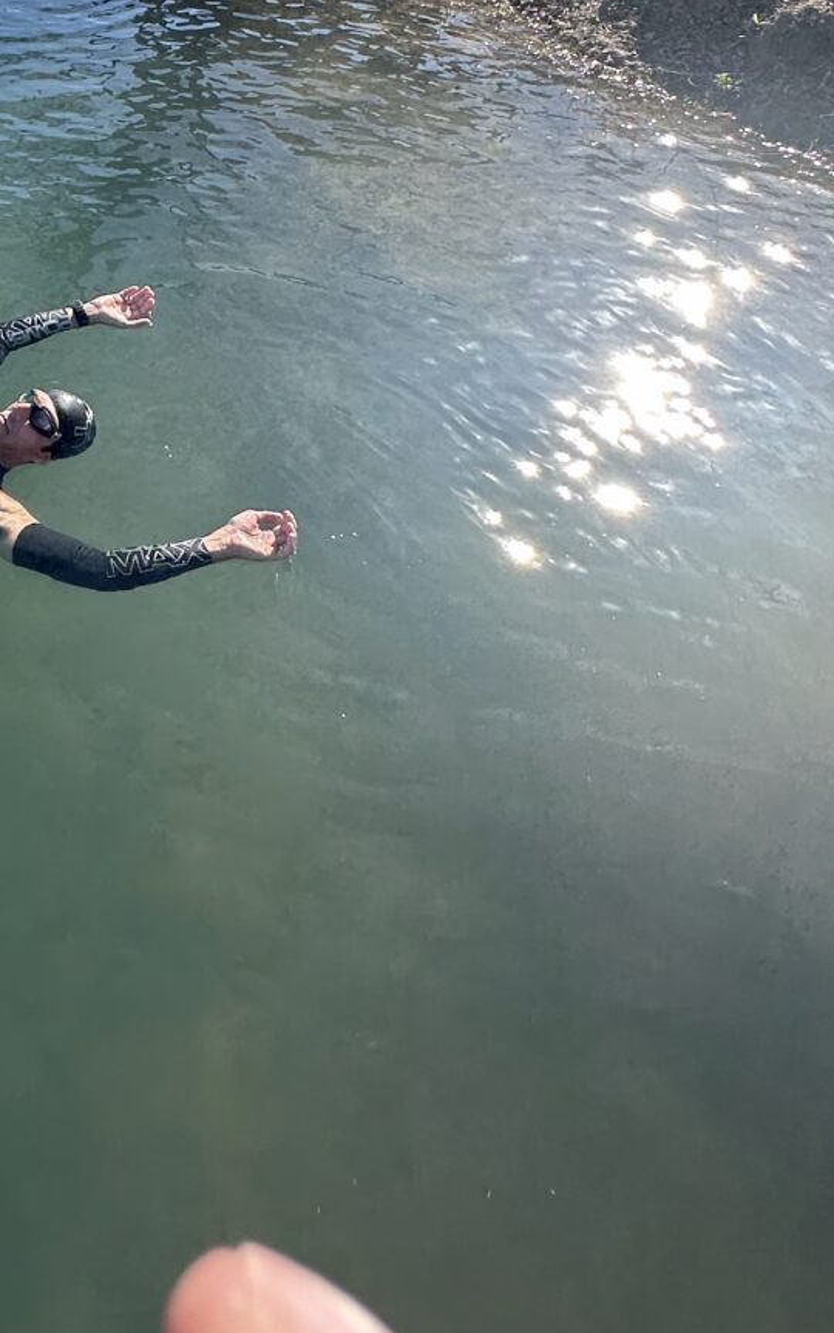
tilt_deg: -25.0
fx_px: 1199
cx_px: -99
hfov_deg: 33.2
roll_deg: +1.9
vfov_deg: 51.5
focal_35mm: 33
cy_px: 137
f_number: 2.2
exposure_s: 1/666
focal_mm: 2.22
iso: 40
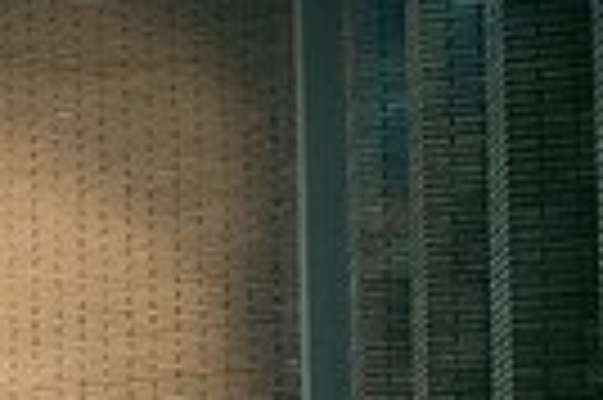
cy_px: 811
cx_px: -662
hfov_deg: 15.2
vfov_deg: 11.7
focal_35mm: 104
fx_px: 1740
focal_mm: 24
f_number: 3.5
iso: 1000
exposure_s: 1/160
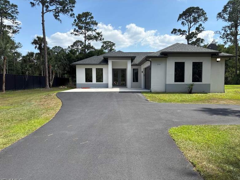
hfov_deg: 65.3
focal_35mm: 27
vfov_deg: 51.4
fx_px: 187
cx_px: 118
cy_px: 93
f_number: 1.6
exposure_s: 1/2639
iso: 50
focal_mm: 5.96
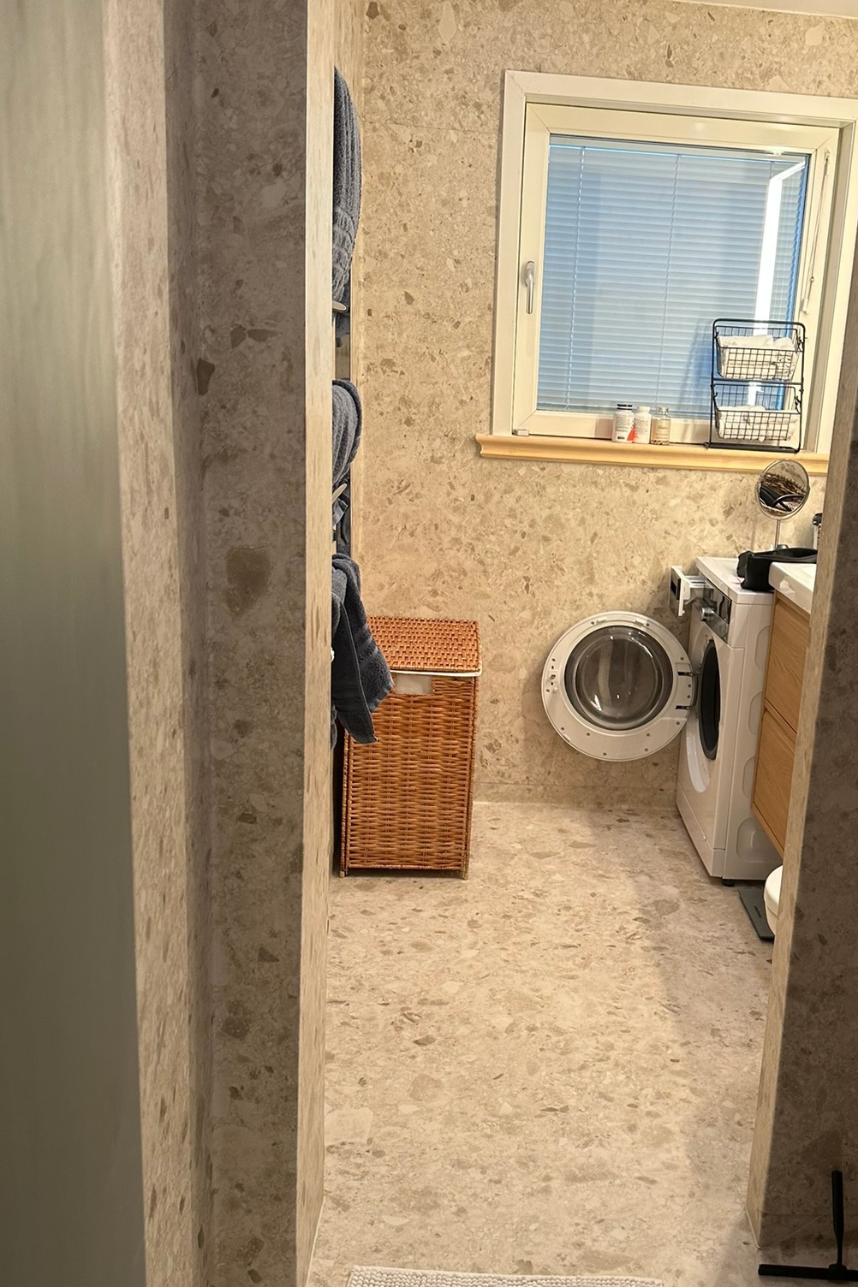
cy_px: 685
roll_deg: -5.0
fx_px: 1216
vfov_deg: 55.8
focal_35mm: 34
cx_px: 577
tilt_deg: -15.0
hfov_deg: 38.4
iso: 125
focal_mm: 6.86
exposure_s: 1/50
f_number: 1.78
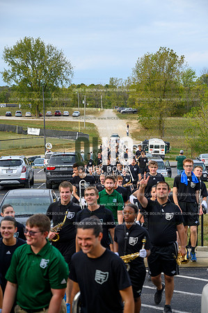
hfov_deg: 21.2
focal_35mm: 64
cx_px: 104
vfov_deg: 31.5
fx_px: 556
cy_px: 156
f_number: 4.5
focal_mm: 64
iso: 200
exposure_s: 1/800
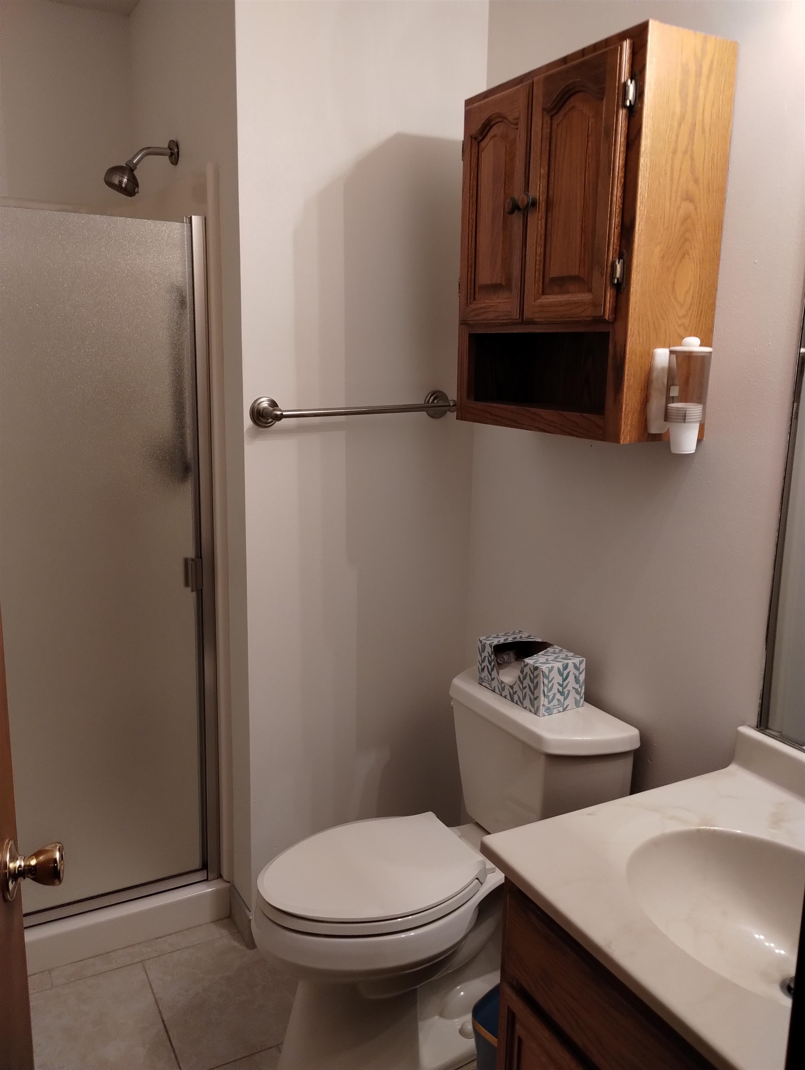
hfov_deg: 49.8
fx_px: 866
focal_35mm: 28
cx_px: 402
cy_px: 535
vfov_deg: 63.4
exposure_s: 1/30
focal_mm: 4.27
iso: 478
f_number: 1.8
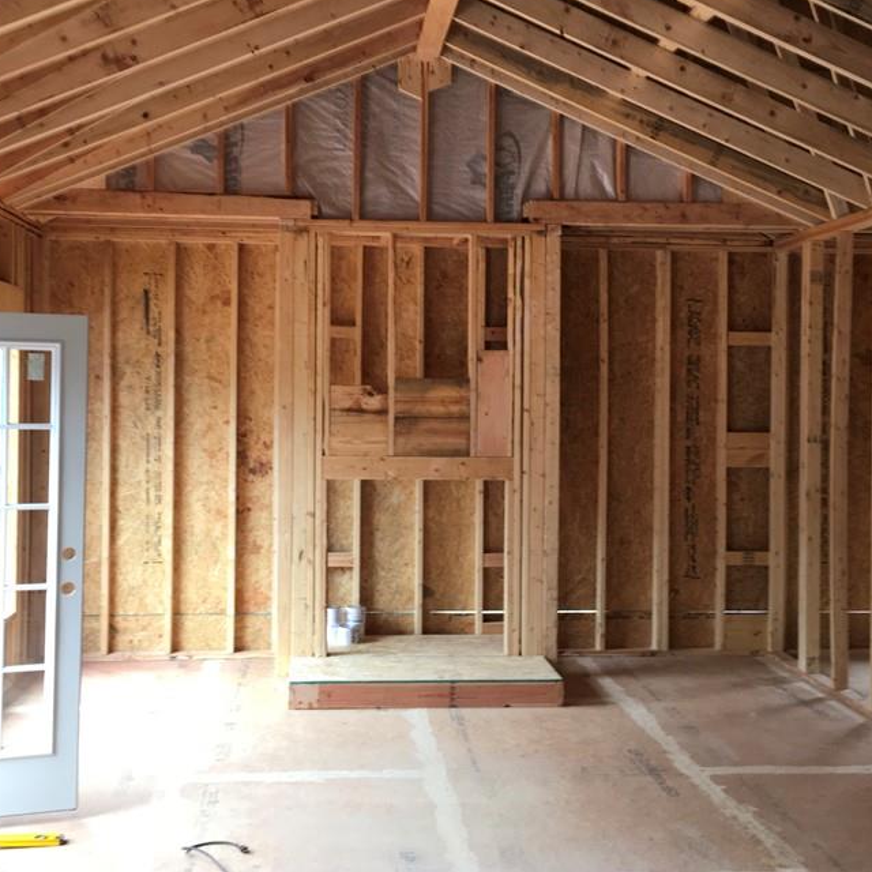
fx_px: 1168
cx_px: 416
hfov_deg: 40.9
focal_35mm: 41
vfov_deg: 40.9
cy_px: 394
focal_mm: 4.15
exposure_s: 1/30
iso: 32
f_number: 2.2
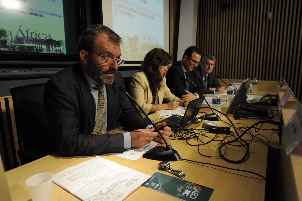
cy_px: 100
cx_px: 151
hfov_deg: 73.8
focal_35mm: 24
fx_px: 201
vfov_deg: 53.1
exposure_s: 1/320
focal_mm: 24
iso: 2500
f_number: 4
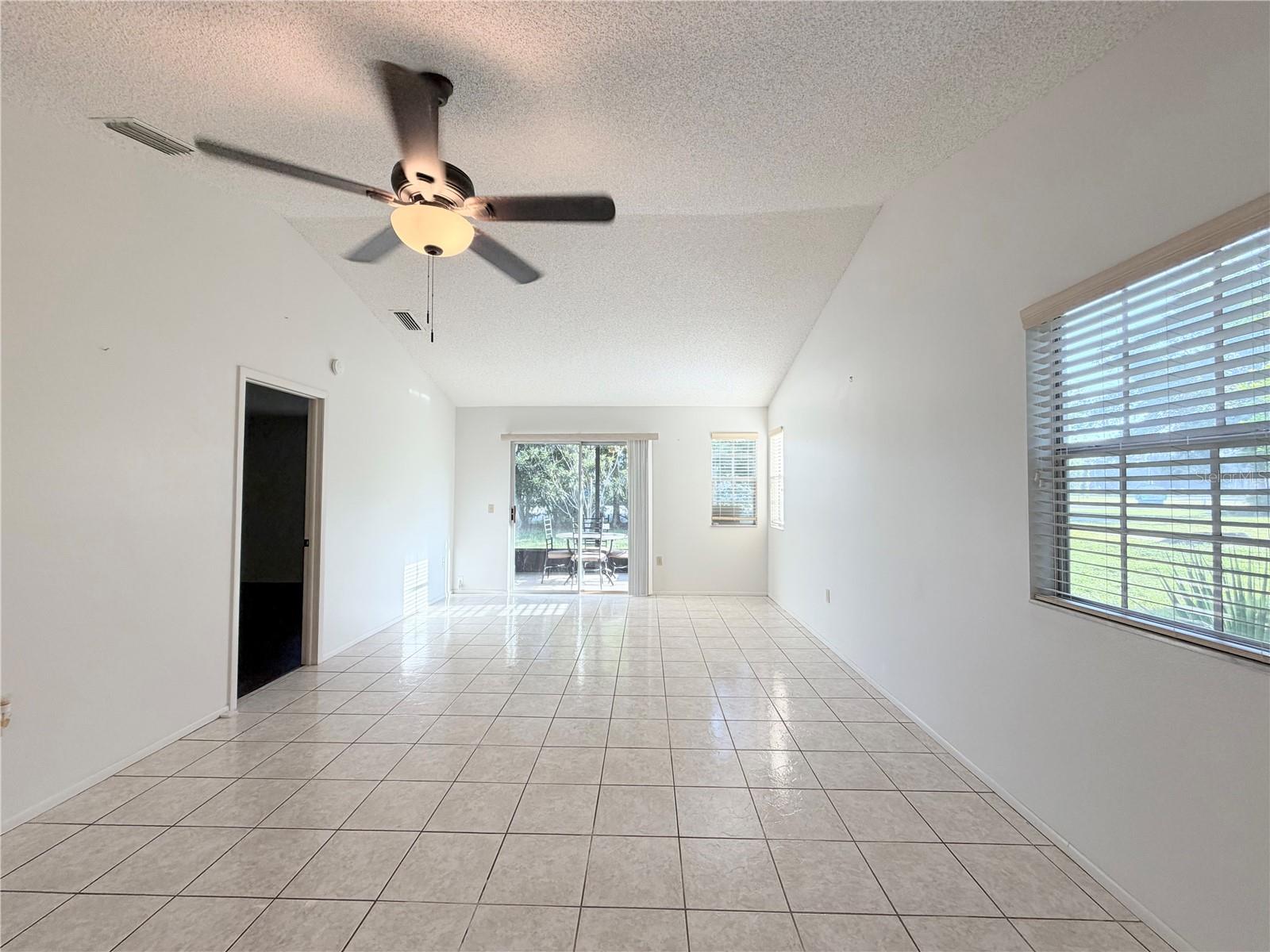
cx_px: 635
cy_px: 476
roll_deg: -0.3
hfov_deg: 102.1
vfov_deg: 85.7
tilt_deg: +2.7
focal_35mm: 14
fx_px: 514
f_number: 2.2
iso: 100
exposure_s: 1/120
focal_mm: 2.22
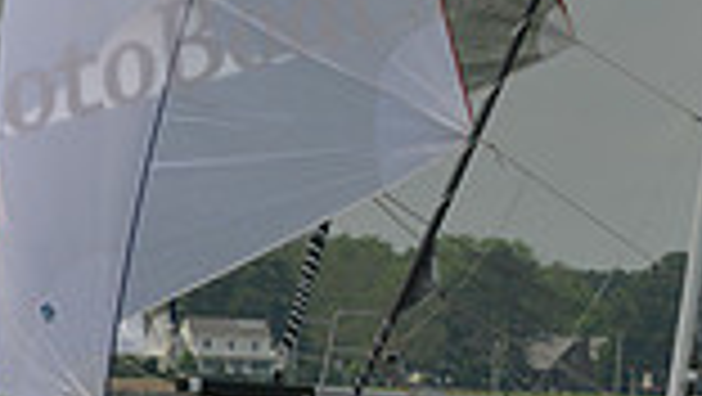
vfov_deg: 1.6
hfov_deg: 2.8
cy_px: -243
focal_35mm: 781
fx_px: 14548
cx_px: 740
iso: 400
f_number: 10
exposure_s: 1/1250
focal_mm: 200
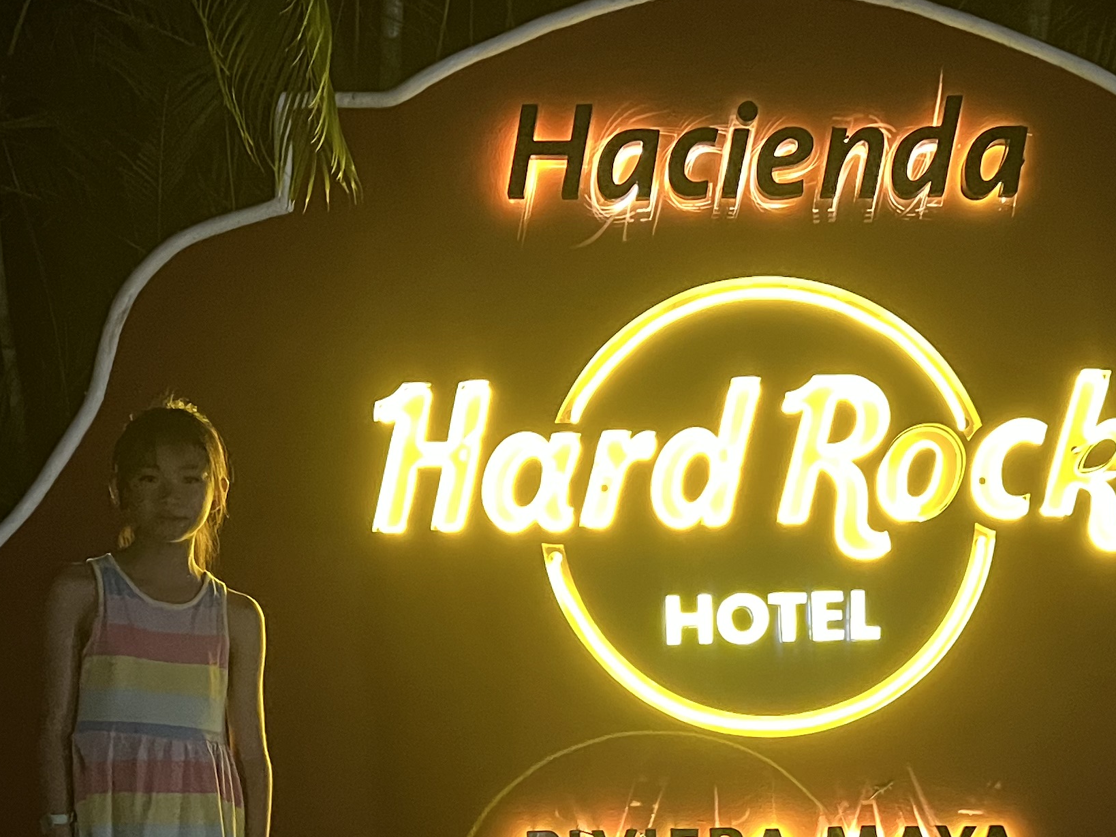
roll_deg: +0.7
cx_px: 726
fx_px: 2064
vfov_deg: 22.5
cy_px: 706
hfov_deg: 30.1
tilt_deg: +0.4
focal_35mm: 64
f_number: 1.5
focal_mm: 5.7
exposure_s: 1/24
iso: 800
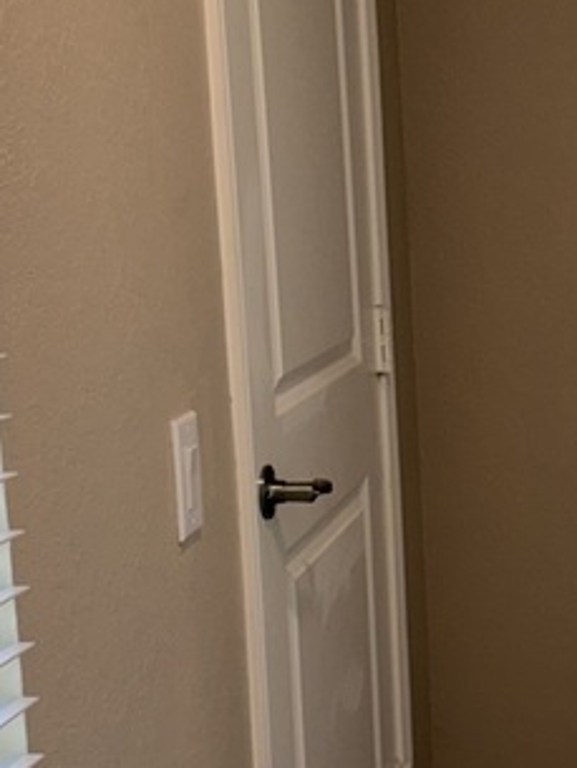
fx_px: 1888
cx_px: 617
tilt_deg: -11.6
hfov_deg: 16.9
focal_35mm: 85
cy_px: 499
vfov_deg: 22.9
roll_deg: +2.3
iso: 125
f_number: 1.78
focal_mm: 6.76
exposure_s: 1/120
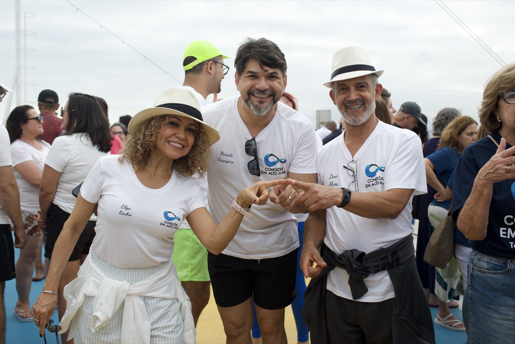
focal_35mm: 35
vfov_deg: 37.9
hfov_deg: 54.4
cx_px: 258
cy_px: 172
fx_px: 501
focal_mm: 35
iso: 200
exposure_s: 1/400
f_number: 5
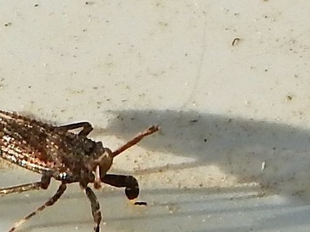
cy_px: 184
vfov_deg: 13.0
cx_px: 56
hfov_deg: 17.3
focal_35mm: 113
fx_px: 1012
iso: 125
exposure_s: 1/400
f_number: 7.4
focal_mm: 8.6
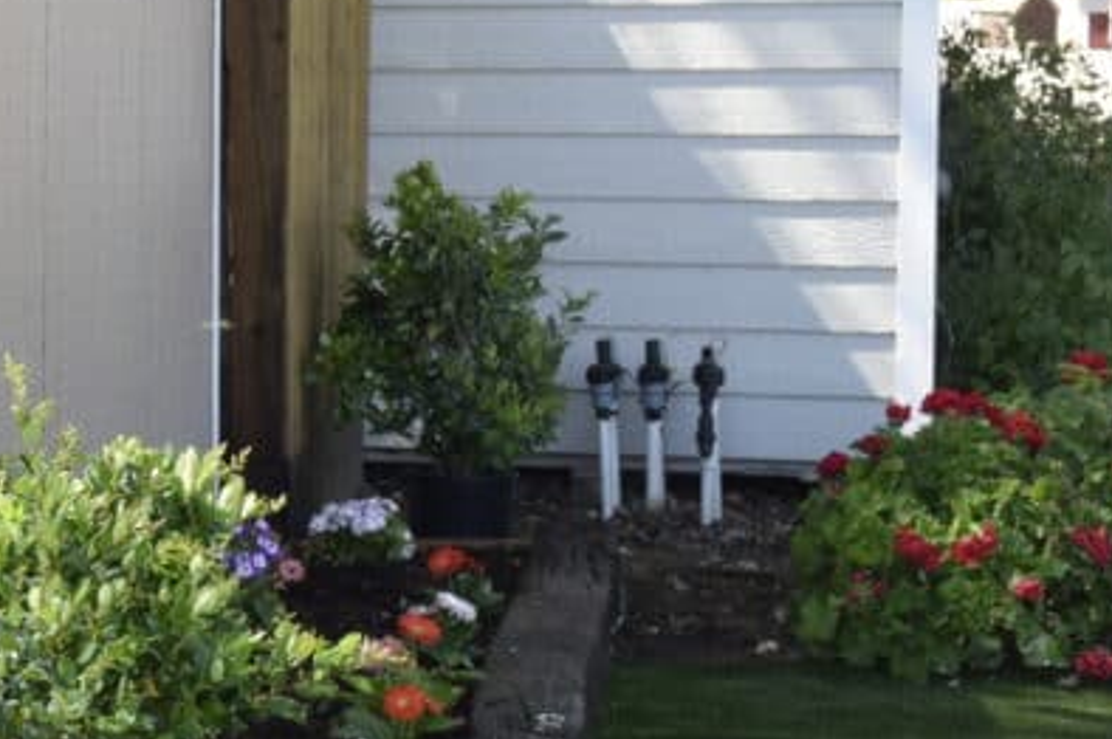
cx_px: -756
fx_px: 3950
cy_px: 236
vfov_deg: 10.7
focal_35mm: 128
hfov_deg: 14.5
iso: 360
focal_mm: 24
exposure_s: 1/250
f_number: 8
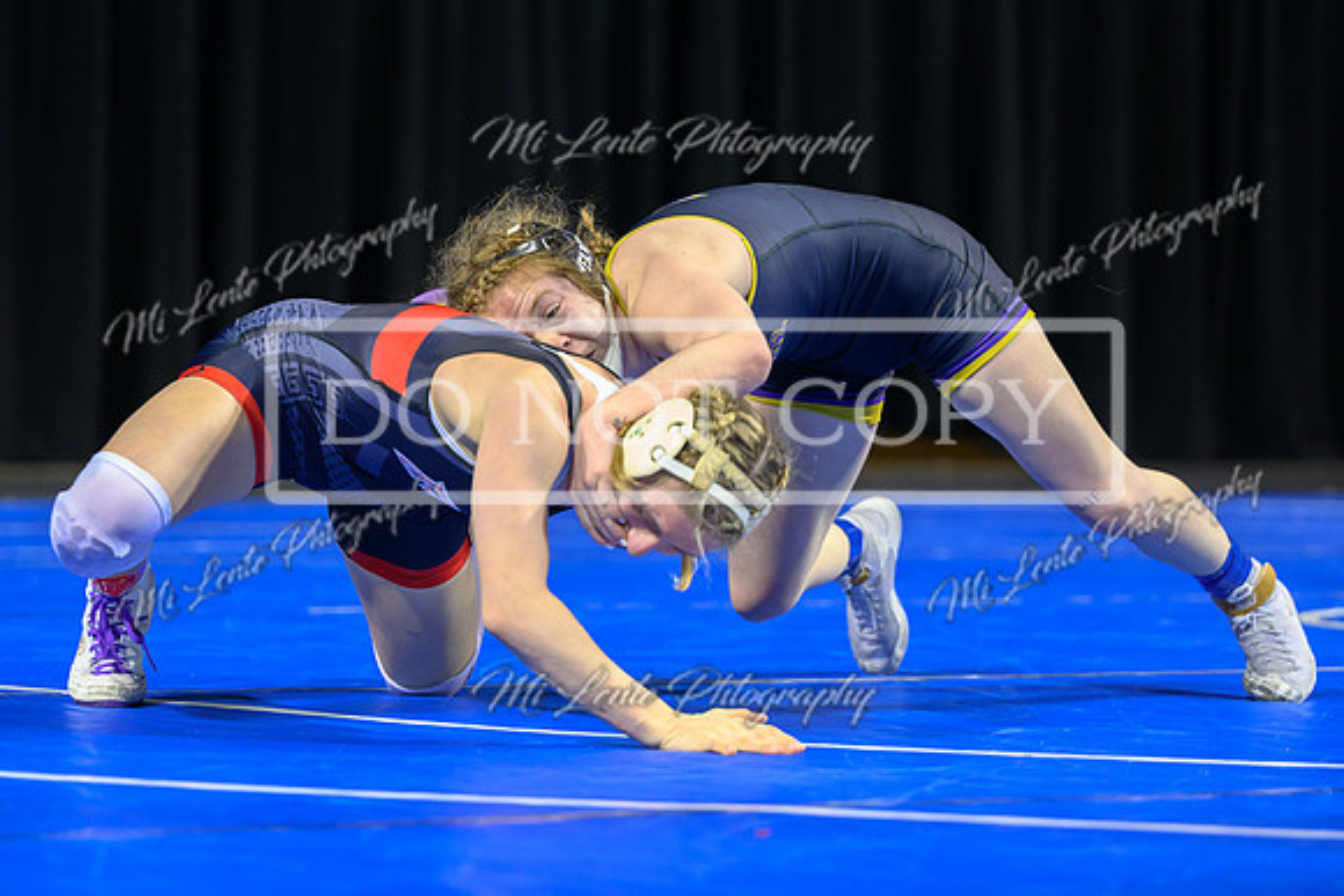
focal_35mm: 163
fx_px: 6093
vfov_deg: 8.4
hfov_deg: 12.6
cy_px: 394
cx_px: 687
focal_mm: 135
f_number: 2.8
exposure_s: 1/800
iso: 3200
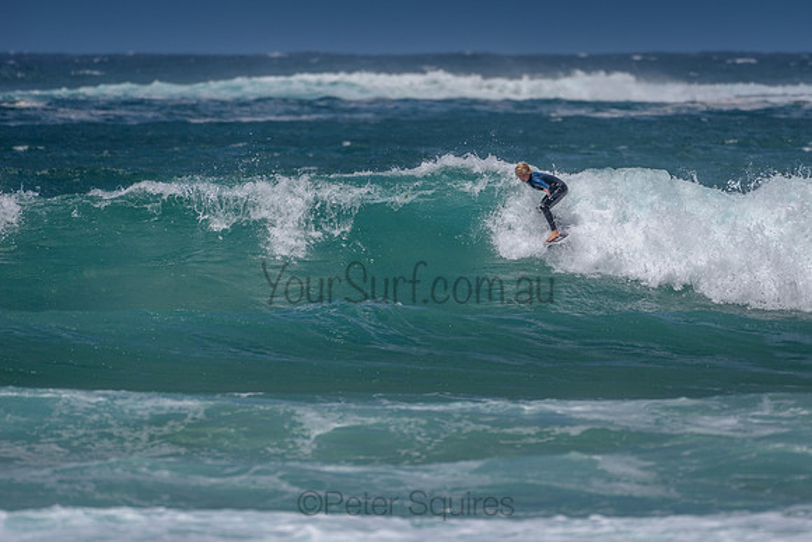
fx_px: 13858
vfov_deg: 2.2
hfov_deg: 3.4
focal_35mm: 614
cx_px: 499
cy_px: 209
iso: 64
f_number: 5.6
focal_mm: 500
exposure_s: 1/2000
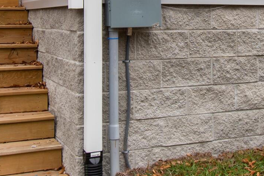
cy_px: 16
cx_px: 150
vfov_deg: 21.1
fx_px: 462
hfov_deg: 31.9
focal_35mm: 63
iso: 100
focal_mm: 10
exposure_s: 1/30
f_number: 8
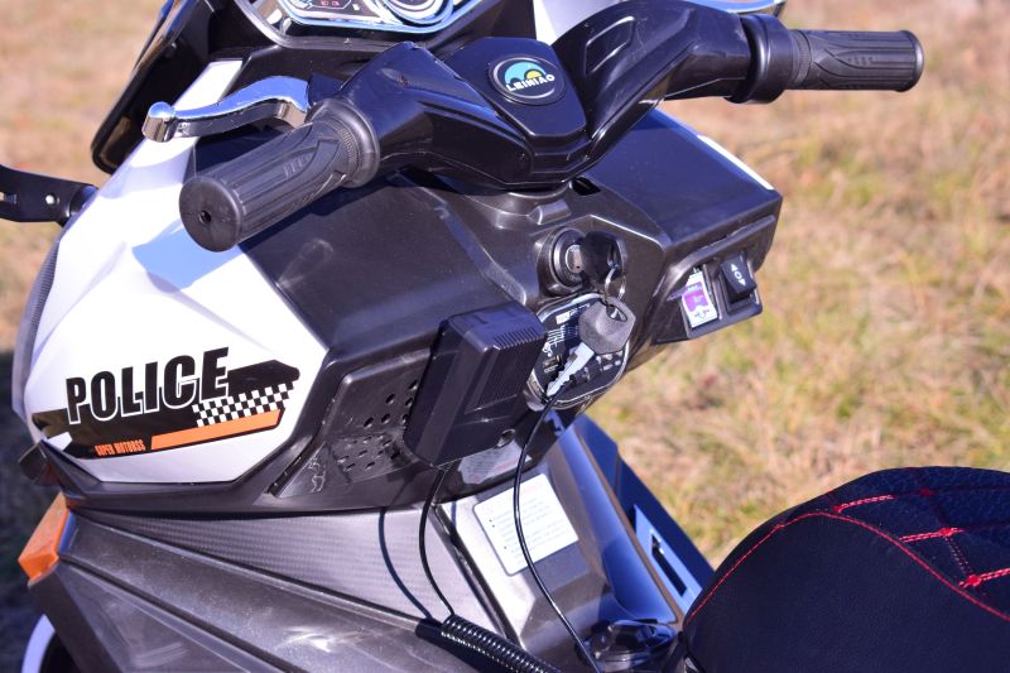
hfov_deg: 24.6
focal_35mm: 82
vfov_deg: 16.5
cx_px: 505
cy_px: 336
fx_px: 2314
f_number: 16
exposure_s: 1/2000
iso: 1250
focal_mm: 55
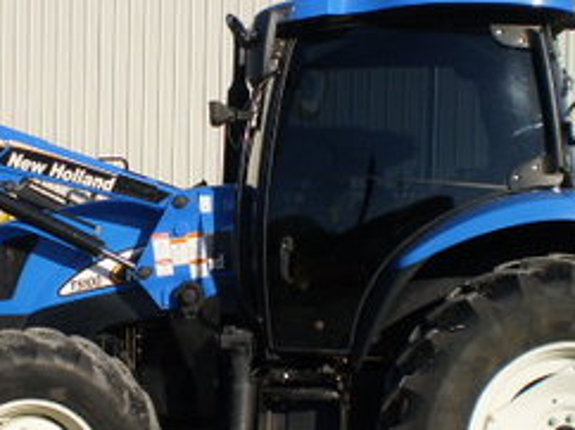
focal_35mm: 81
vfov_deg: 18.1
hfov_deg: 23.8
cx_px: 131
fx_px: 1344
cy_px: 271
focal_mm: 6.3
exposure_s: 1/800
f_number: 4.6
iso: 64
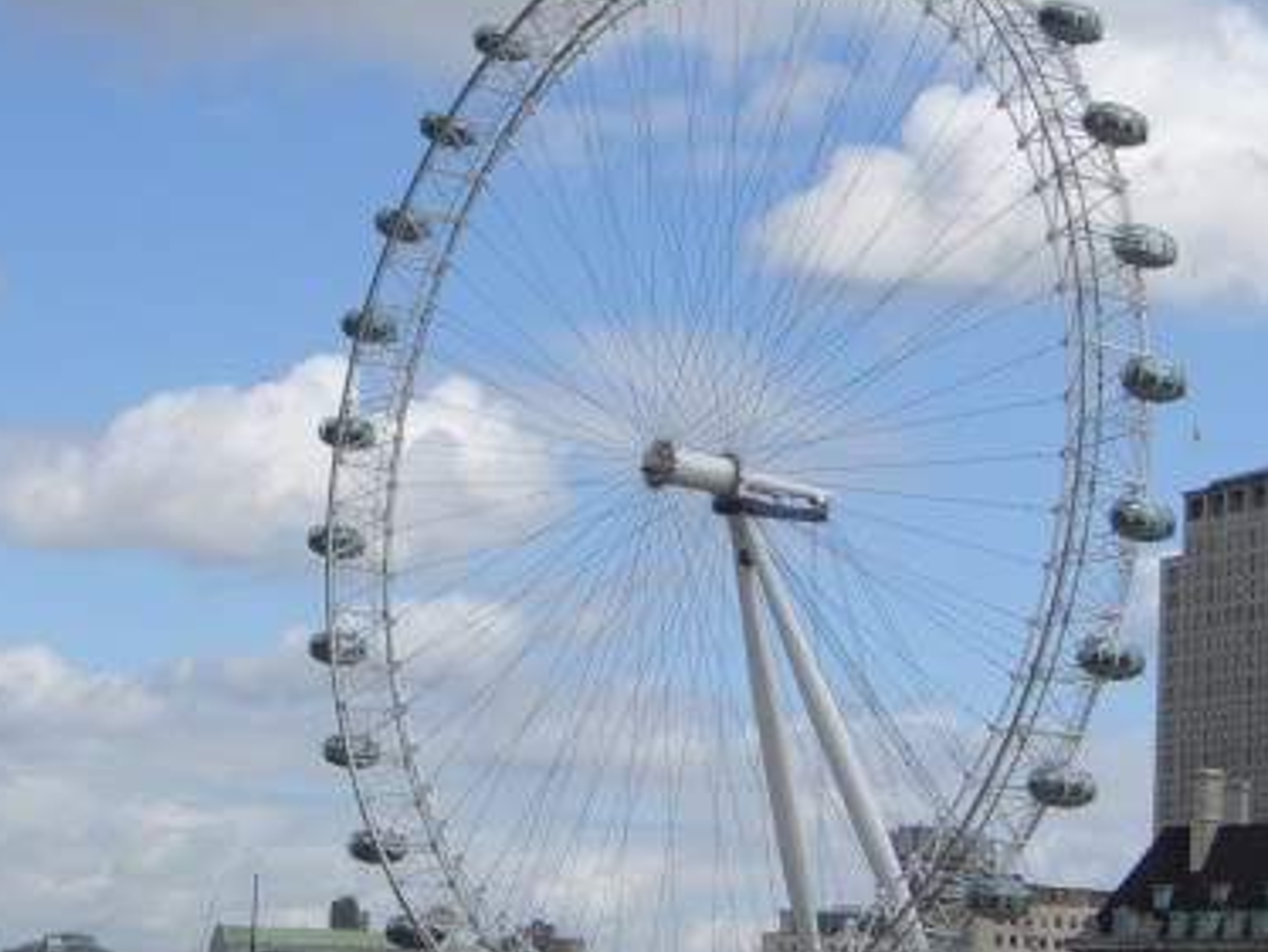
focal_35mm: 94
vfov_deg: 15.7
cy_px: 549
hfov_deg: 20.8
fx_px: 3445
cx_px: 793
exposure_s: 1/500
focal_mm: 11.4
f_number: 5.6
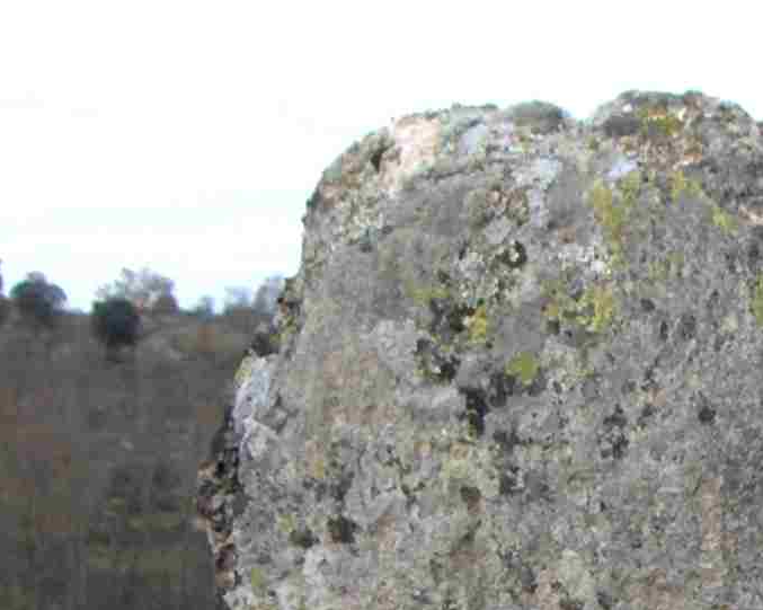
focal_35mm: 146
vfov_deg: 10.1
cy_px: 1055
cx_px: 1189
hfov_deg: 12.5
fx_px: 3296
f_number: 4.8
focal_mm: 8
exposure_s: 1/166
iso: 100
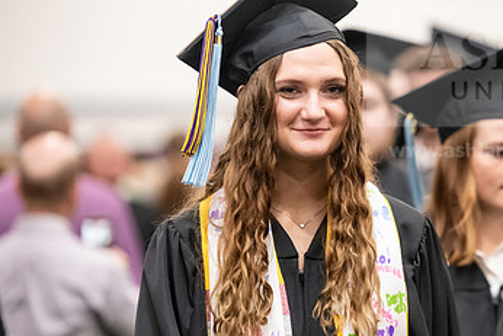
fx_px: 4333
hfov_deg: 6.6
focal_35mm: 310
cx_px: 323
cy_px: 181
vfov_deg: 4.4
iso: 3200
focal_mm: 185
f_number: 3.2
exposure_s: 1/200
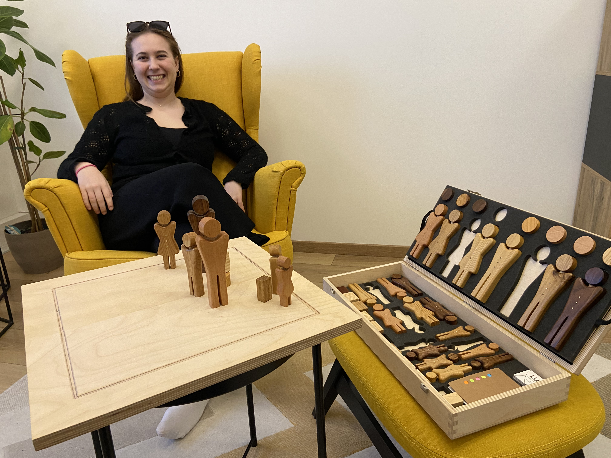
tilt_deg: -19.7
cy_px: 229
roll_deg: +2.0
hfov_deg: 67.3
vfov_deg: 53.1
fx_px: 459
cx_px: 306
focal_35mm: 26
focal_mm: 4.25
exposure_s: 1/60
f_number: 1.8
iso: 200
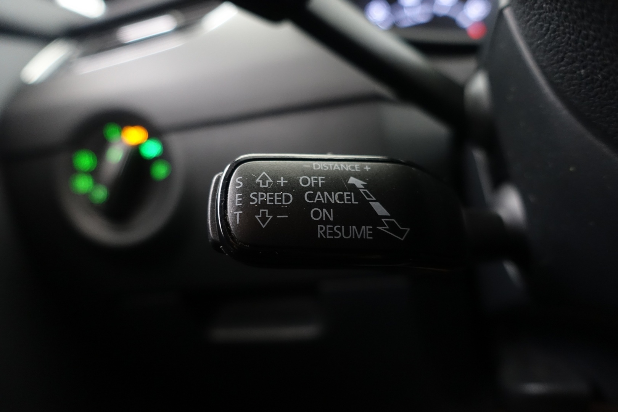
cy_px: 206
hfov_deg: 73.7
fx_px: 412
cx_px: 309
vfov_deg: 53.1
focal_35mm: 24
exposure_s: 1/6
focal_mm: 8.8
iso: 1000
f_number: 2.5
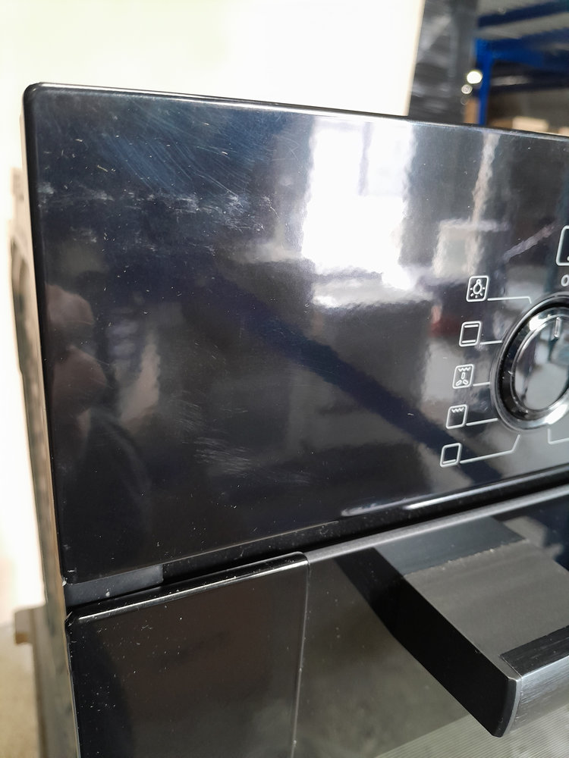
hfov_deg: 53.1
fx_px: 570
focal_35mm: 26
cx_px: 284
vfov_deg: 67.3
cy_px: 379
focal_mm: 3.98
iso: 320
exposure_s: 1/33
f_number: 1.8
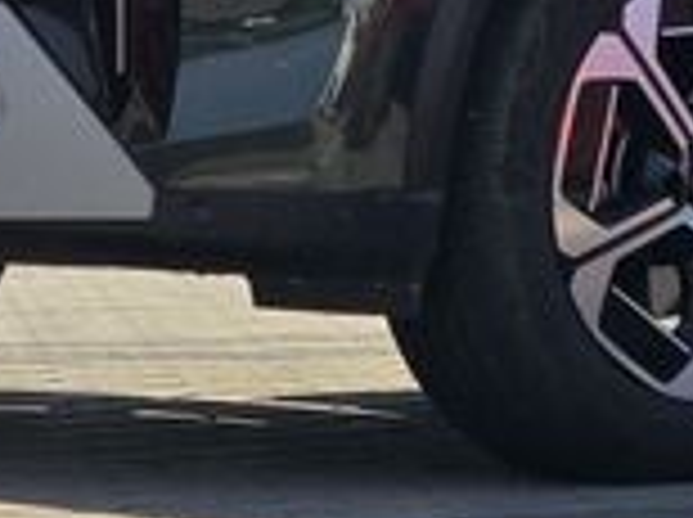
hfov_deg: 6.0
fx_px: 6596
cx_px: 720
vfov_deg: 4.5
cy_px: -203
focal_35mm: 330
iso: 50
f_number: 2.4
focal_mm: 7.9
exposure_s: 1/1542
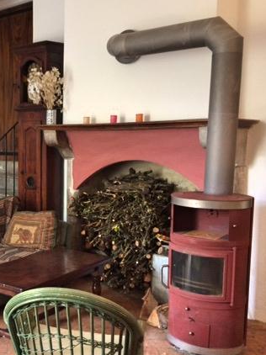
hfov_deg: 30.5
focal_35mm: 44
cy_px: 187
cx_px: 0
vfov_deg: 43.0
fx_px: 451
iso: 160
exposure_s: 1/33
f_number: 2.2
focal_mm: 4.15
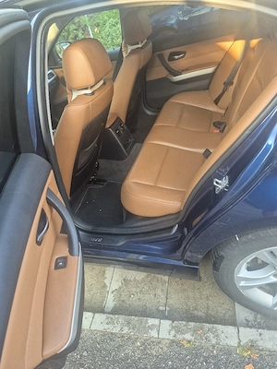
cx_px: 138
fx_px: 245
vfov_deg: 73.9
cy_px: 184
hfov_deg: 58.9
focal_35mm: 23
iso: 125
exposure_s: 1/100
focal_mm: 5.4
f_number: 1.8
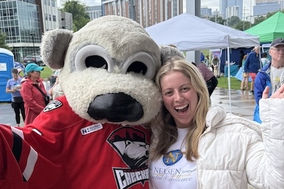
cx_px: 95
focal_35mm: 50
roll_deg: +3.2
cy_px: 140
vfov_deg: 26.7
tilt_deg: -11.7
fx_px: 394
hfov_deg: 39.2
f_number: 1.78
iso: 100
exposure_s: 1/1156
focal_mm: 6.76
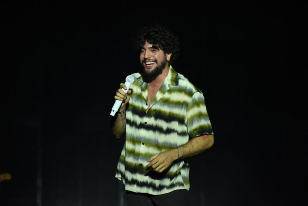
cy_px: 103
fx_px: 1711
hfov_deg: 10.3
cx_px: 154
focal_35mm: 200
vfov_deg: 6.9
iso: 1600
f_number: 5.6
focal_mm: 200
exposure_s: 1/200
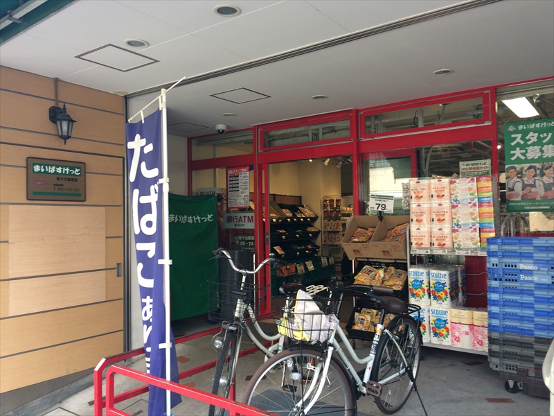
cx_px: 277
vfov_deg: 48.2
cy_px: 208
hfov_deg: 61.7
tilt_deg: -0.3
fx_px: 464
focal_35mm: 29
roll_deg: +0.4
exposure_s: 1/120
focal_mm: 4.15
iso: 50
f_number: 2.2
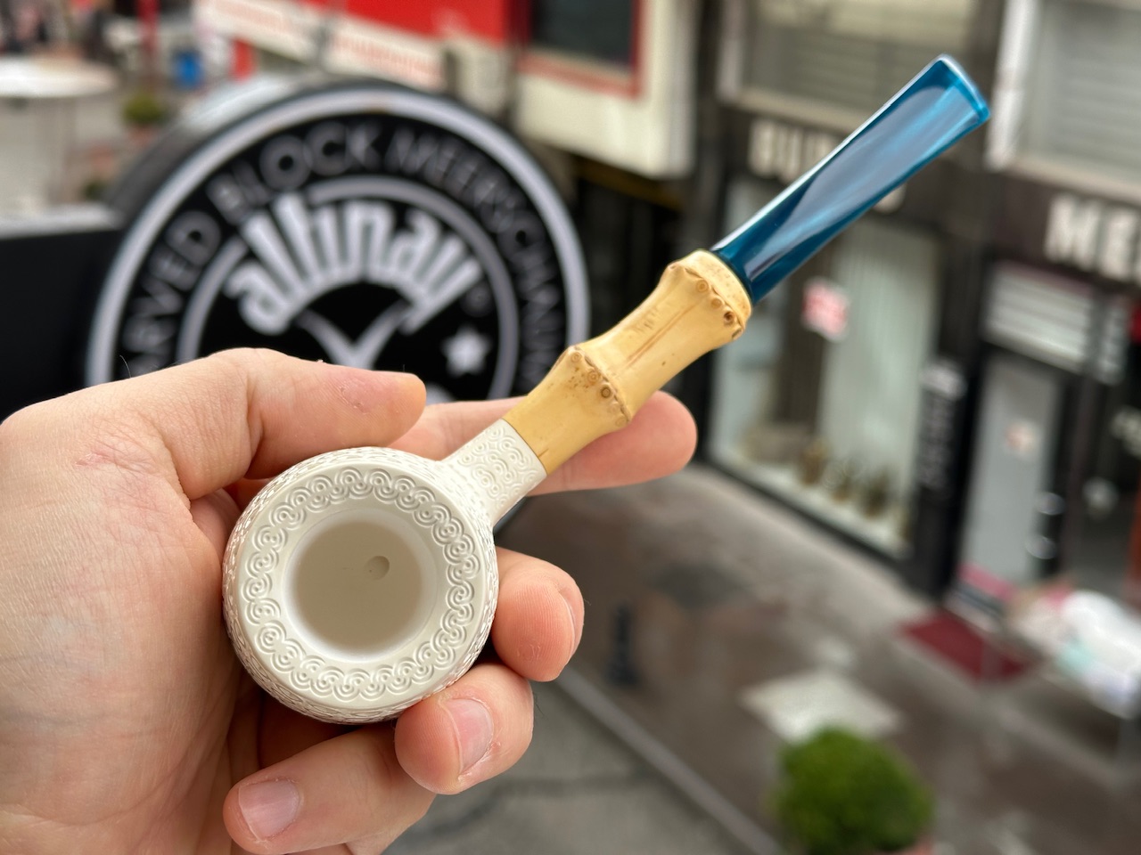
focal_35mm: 48
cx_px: 570
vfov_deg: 30.3
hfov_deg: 39.7
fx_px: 1582
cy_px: 428
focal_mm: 6.86
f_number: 1.78
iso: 64
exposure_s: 1/843
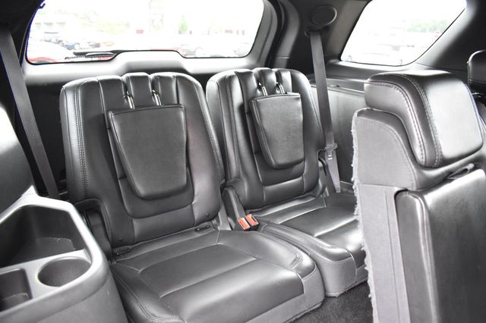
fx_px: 364
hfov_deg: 67.4
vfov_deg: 47.9
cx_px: 243
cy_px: 162
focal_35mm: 27
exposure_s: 1/125
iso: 3200
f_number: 3.5
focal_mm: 18
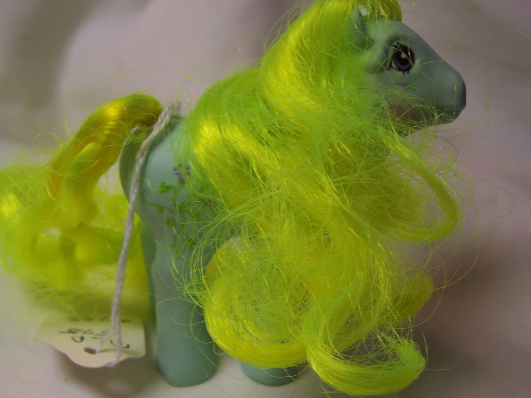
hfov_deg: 50.1
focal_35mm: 37
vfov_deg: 38.7
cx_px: 266
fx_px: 568
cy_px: 199
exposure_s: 1/90
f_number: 2.8
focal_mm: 5.6
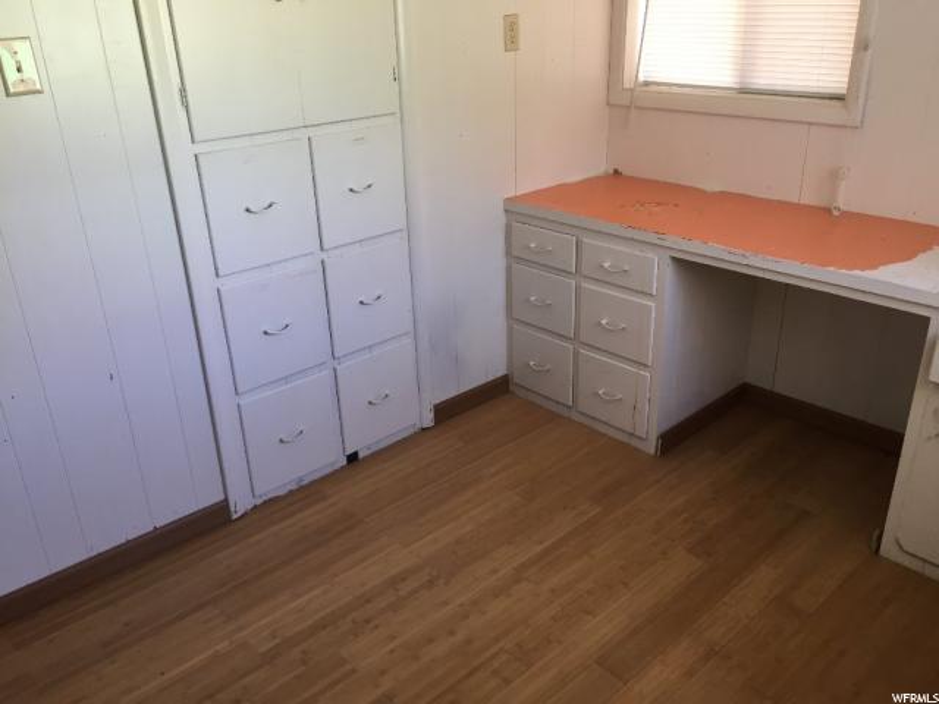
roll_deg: +0.6
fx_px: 787
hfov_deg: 61.7
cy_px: 352
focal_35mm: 29
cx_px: 470
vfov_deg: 48.2
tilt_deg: -22.3
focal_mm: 4.15
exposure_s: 1/30
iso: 32
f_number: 2.2
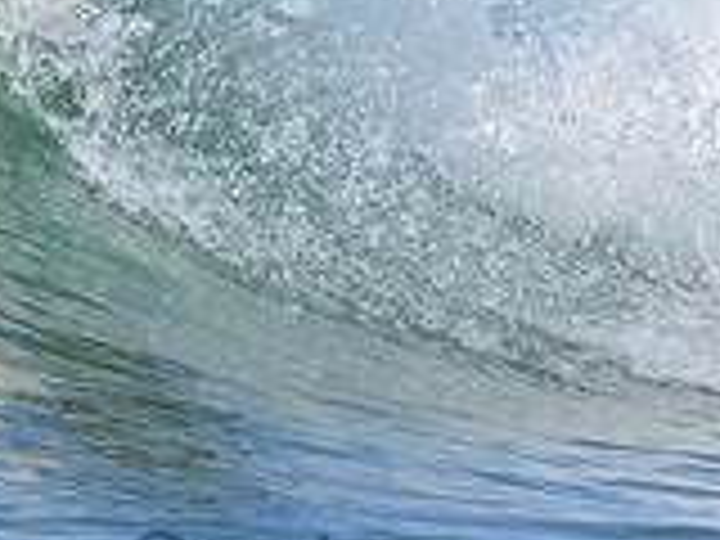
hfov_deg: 0.8
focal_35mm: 2436
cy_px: -173
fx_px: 50668
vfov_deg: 0.6
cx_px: 122
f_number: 11
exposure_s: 1/2000
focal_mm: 700
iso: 1000
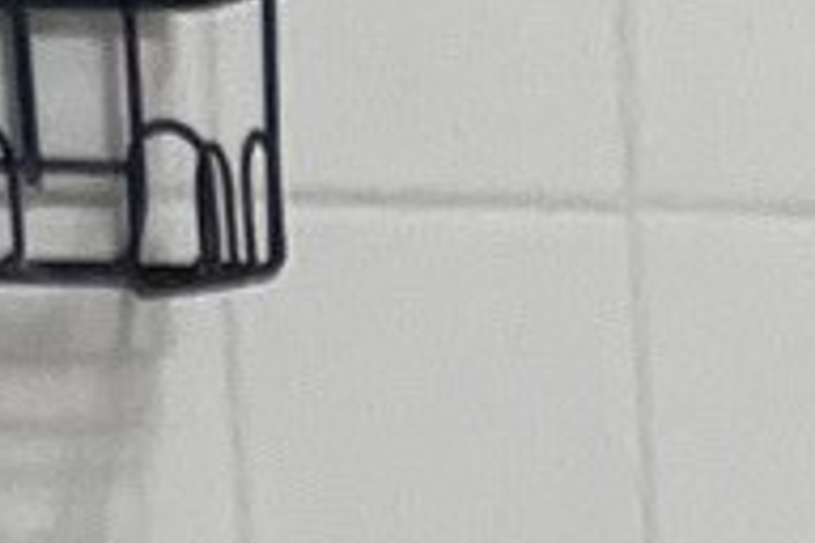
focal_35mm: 288
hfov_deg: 6.9
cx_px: 1749
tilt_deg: -29.8
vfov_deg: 3.5
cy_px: 4238
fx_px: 6519
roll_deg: -1.8
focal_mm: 5.1
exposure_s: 1/120
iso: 125
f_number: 1.6
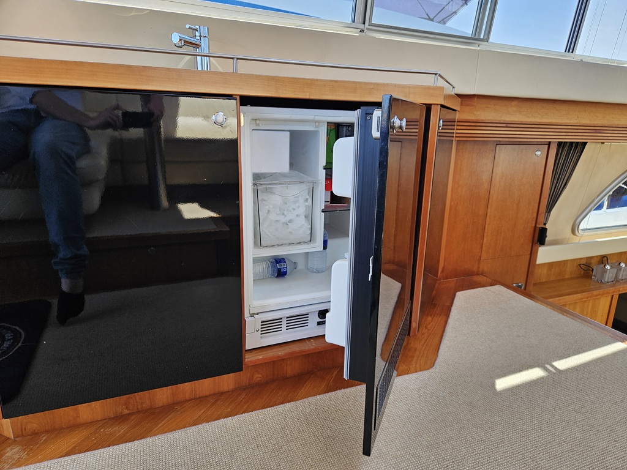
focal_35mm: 23
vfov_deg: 58.9
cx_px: 314
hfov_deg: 73.9
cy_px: 235
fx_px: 417
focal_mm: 5.4
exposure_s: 1/180
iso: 40
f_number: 1.8
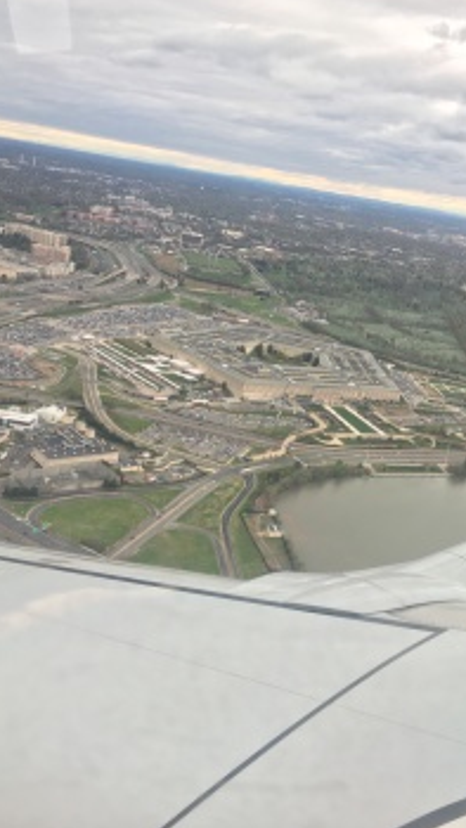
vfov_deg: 59.5
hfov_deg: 35.6
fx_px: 725
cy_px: 402
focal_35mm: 33
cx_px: 272
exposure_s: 1/120
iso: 32
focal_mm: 4.15
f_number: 2.2
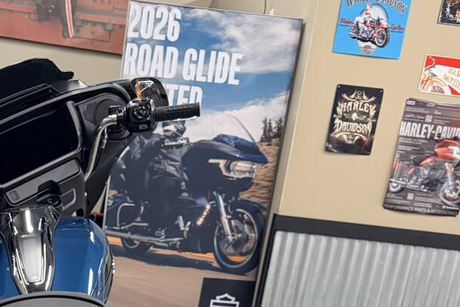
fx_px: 792
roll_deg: -6.0
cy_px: 453
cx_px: 54
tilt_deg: -19.5
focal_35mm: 62
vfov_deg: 19.3
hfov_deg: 31.0
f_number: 1.78
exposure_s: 1/120
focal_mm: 6.76
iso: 400
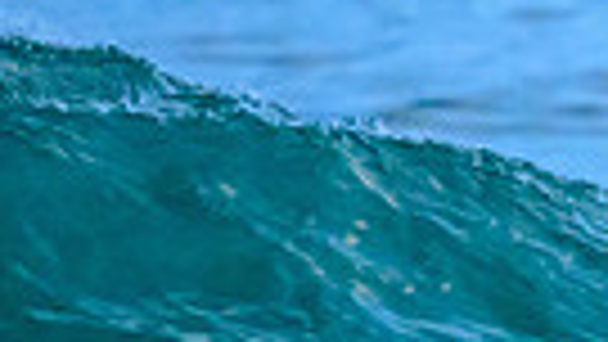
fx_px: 57856
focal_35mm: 3588
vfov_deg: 0.3
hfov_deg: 0.6
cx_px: 1112
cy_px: 335
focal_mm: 800
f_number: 6.3
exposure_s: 1/2000
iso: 9000
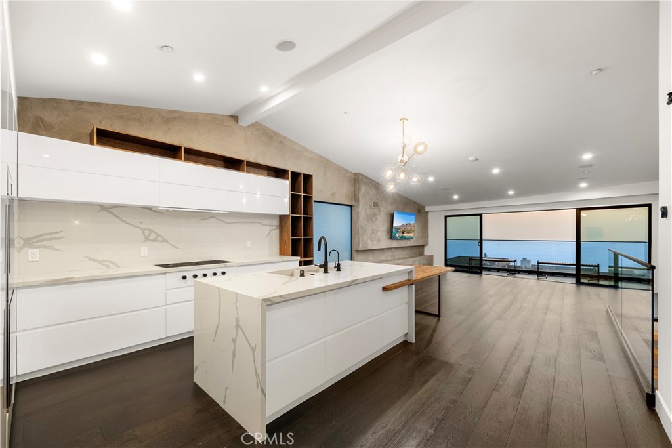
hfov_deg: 104.2
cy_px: 224
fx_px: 261
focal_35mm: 14
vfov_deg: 81.2
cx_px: 336
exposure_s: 1/1.25
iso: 250
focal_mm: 14
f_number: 8
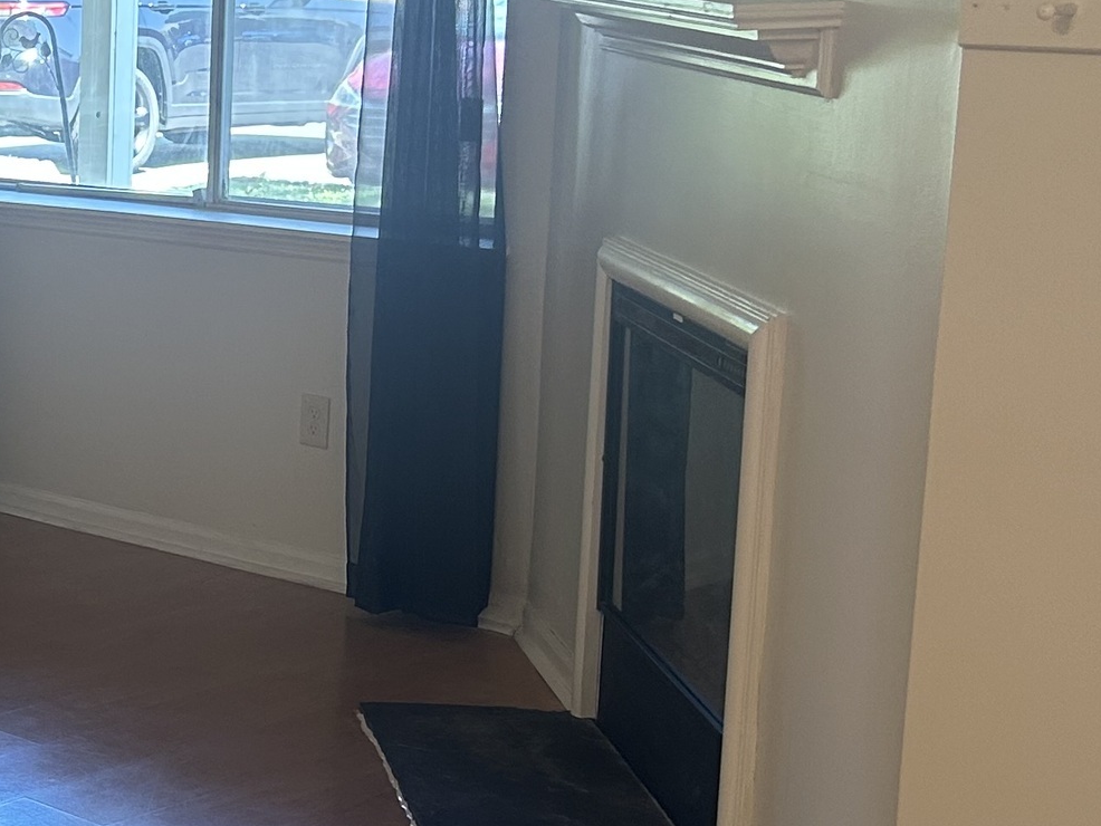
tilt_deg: -9.8
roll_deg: +0.4
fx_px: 2577
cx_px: -307
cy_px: 388
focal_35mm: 81
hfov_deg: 21.9
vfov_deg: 18.2
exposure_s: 1/120
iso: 125
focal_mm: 5.7
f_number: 1.5
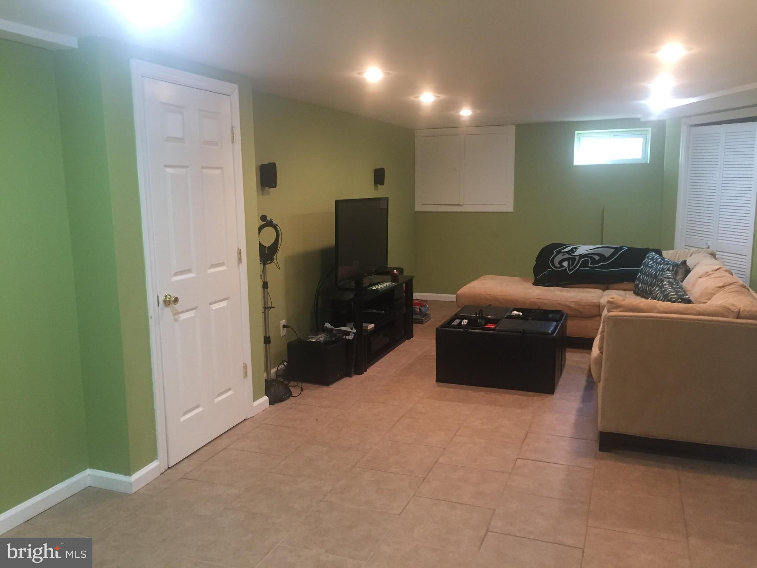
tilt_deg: -9.8
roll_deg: +0.2
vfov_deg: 48.2
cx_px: 378
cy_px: 284
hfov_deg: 61.7
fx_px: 634
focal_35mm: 29
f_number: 2.2
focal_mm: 4.15
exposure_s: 1/30
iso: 125
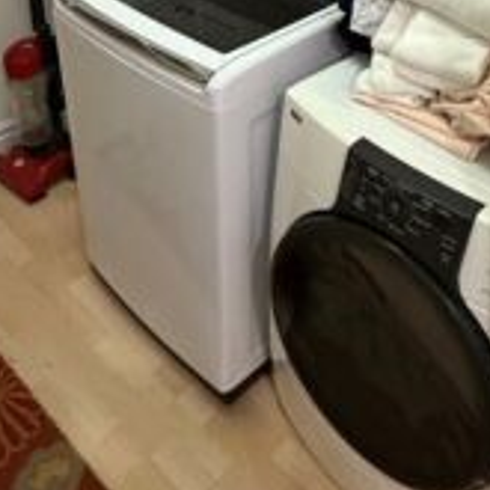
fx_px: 641
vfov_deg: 37.7
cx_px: 342
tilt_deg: -24.7
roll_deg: -2.4
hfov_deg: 41.1
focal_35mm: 40
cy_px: 7
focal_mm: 2.22
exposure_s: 1/60
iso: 500
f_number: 2.2
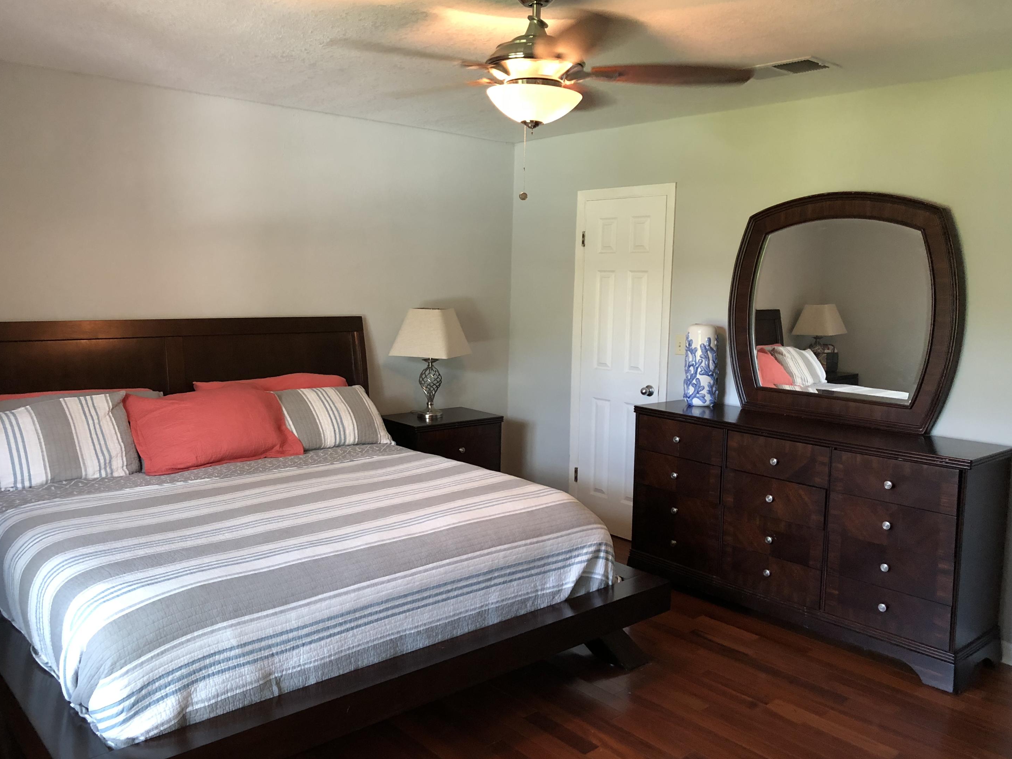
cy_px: 370
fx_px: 848
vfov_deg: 48.2
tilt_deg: -5.8
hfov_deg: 61.7
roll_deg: -0.6
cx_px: 494
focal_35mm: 29
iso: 64
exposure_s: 1/15
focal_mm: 3.99
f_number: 1.8
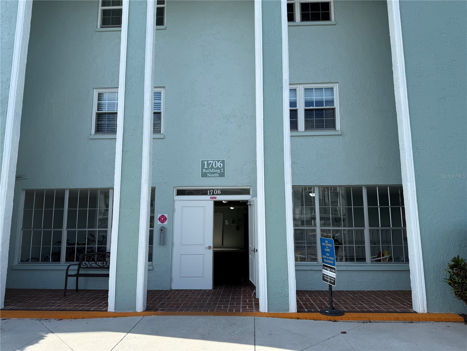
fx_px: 324
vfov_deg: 56.8
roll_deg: +0.2
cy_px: 176
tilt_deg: +9.6
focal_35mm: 24
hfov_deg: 71.6
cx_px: 234
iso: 80
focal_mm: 6.76
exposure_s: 1/2370
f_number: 1.78
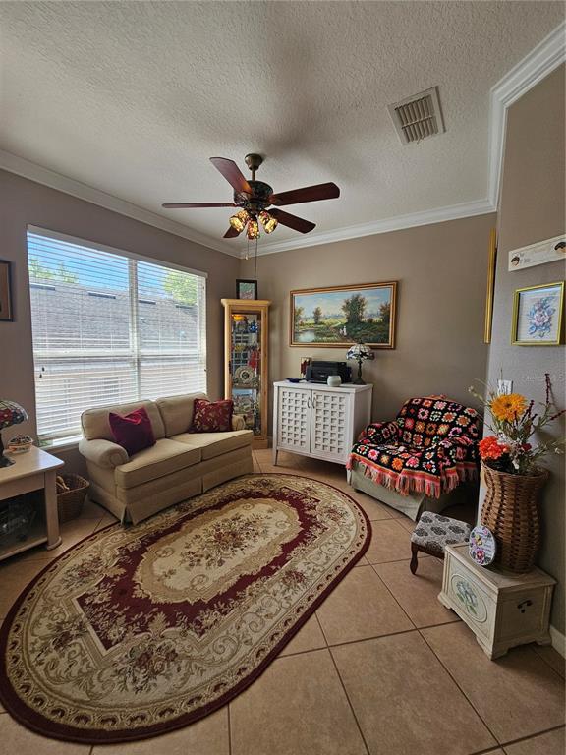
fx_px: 283
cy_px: 378
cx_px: 283
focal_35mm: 13
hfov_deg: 89.9
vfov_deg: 106.2
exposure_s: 1/232
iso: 80
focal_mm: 2.2
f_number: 2.2
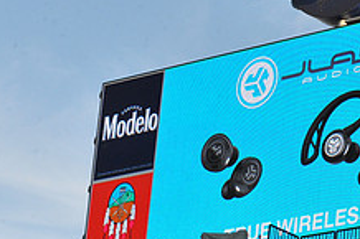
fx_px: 2288
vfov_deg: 6.0
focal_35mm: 229
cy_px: 117
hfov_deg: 9.0
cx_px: 325
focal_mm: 86
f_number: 14
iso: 1600
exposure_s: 1/800
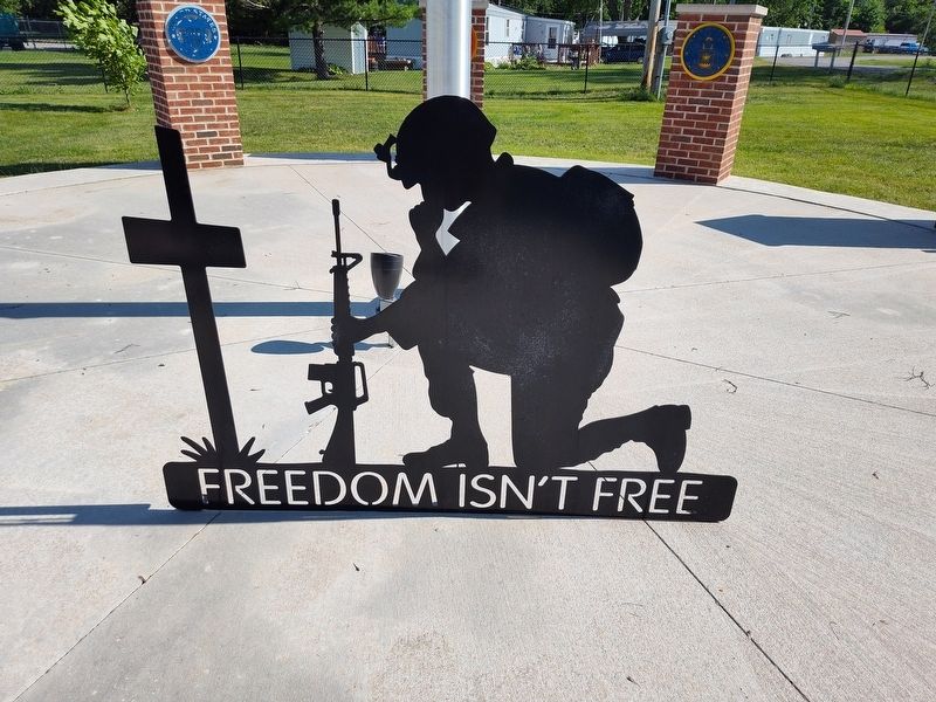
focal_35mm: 23
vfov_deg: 58.9
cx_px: 468
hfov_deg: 73.9
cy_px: 351
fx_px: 622
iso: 100
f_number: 1.8
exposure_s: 1/1600
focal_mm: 5.56
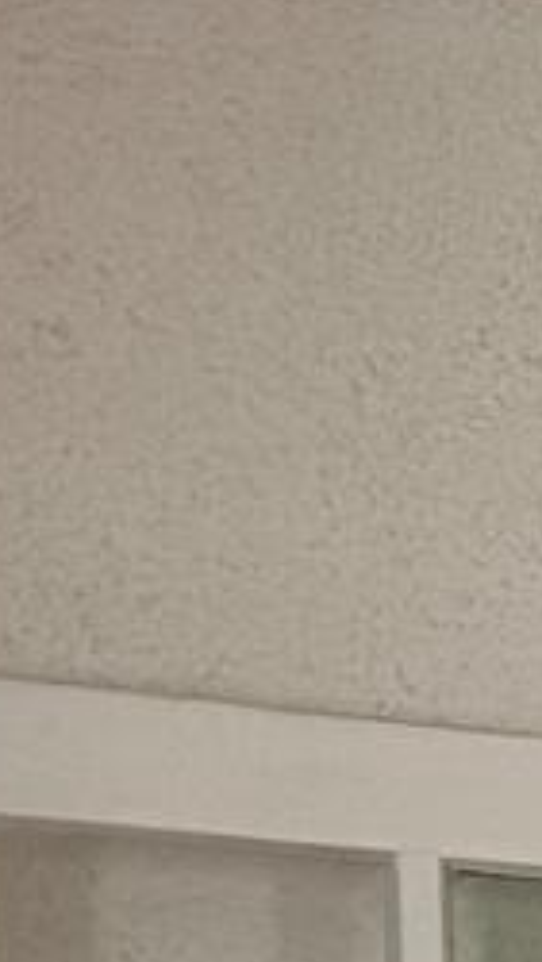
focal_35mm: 214
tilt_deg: -4.1
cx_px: 3452
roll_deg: -0.2
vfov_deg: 8.8
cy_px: 2563
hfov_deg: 4.2
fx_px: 5457
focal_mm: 6.76
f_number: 1.78
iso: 400
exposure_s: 1/60
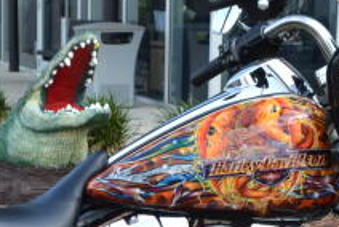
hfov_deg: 18.0
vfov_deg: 12.0
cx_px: 120
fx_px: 1066
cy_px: 236
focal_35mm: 113
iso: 100
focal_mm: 20
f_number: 5.6
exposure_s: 1/125
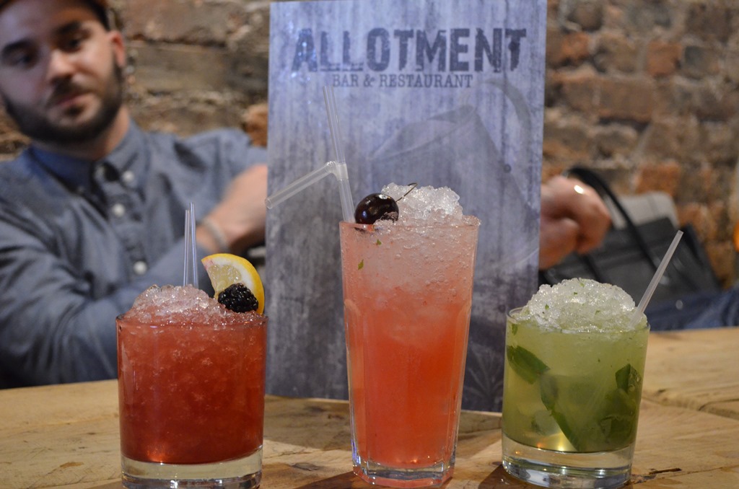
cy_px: 244
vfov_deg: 23.7
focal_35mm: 57
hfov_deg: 35.1
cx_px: 370
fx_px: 1168
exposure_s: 1/15
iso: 3200
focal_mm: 38
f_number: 5
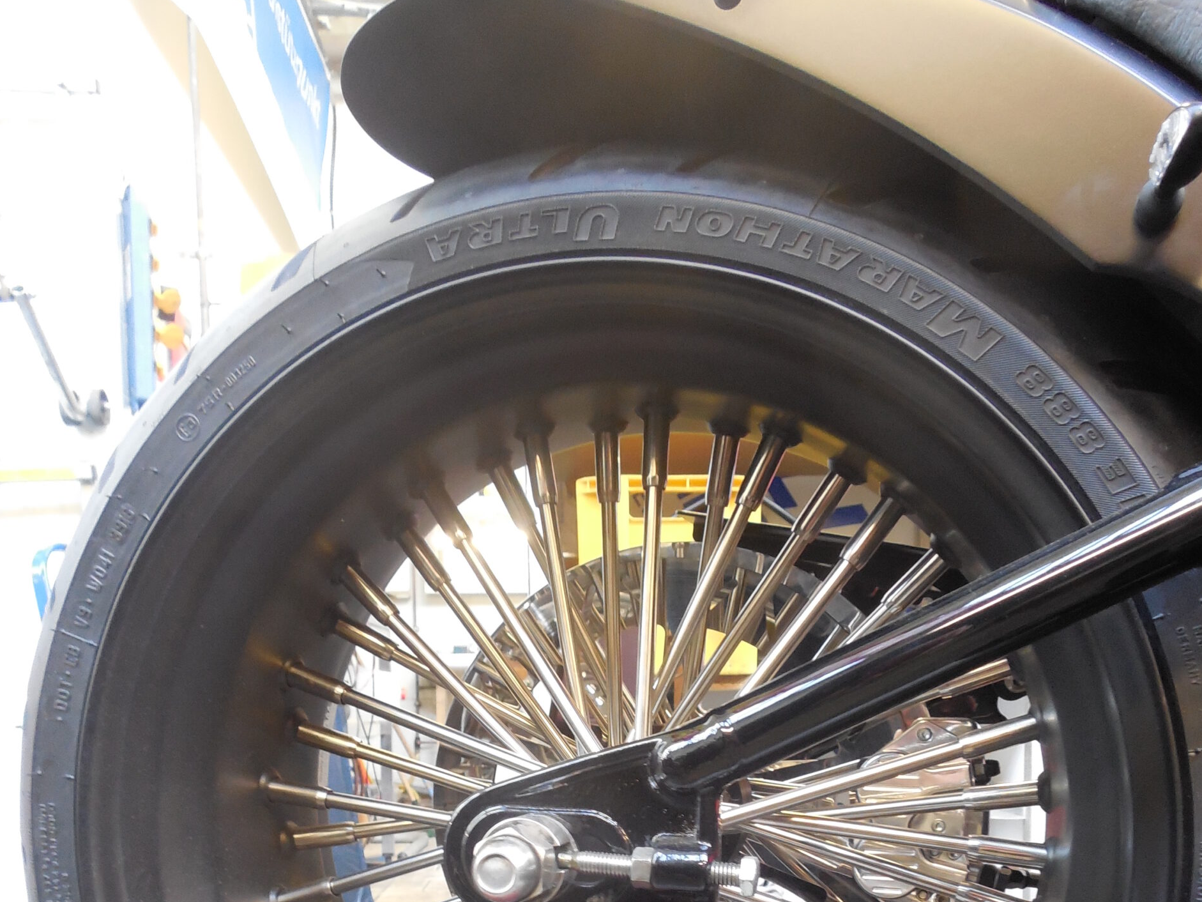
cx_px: 605
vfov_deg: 38.9
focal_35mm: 34
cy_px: 813
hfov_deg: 54.0
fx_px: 1181
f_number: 3.3
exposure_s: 1/10
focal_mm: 4.5
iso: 400
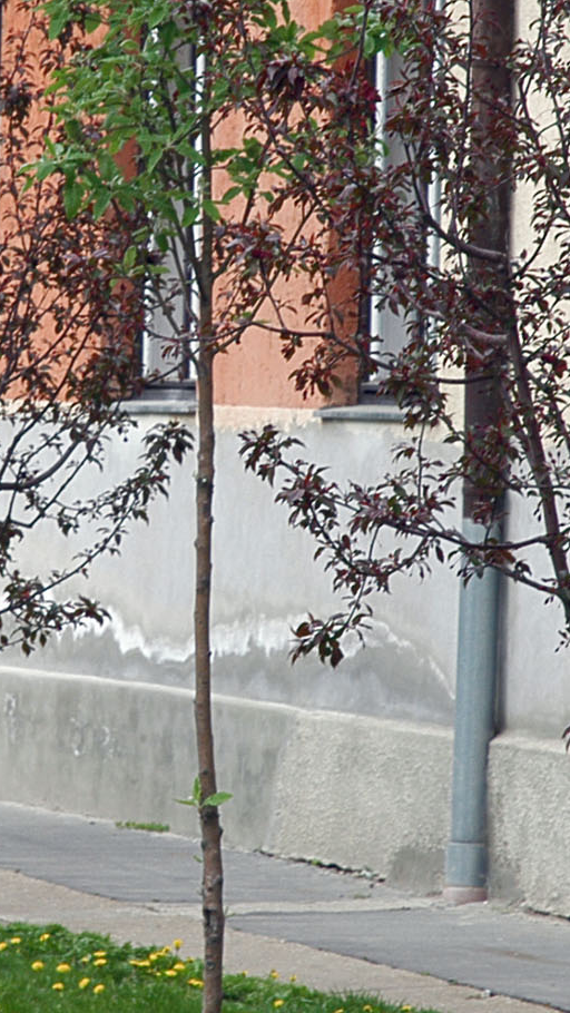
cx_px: -16
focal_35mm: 290
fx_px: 7791
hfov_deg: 4.2
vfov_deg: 7.4
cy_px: 327
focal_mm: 70
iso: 200
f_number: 7.1
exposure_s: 1/160
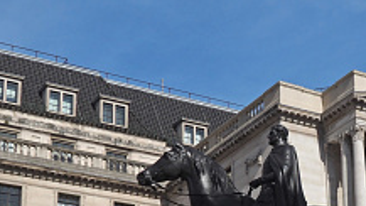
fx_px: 932
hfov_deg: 21.8
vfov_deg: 12.5
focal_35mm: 96
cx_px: 318
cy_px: 176
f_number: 7.1
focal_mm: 20
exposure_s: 1/1000
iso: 200
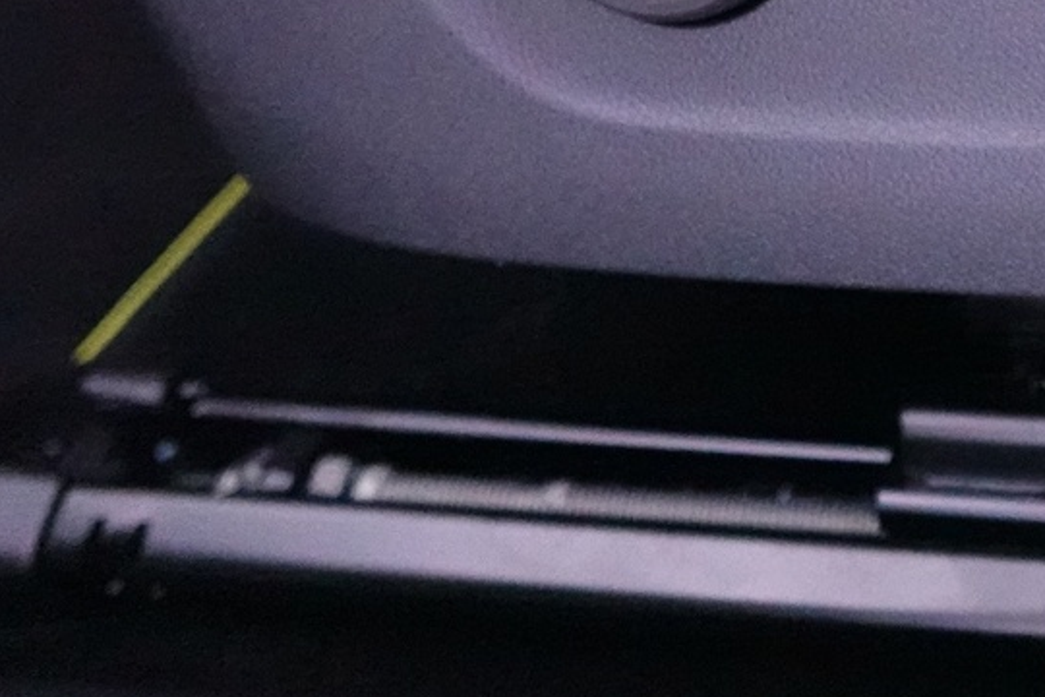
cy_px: -275
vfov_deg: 20.2
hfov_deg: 29.1
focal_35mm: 60
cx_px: 1239
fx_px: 1742
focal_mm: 7.6
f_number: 2
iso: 6400
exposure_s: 1/60
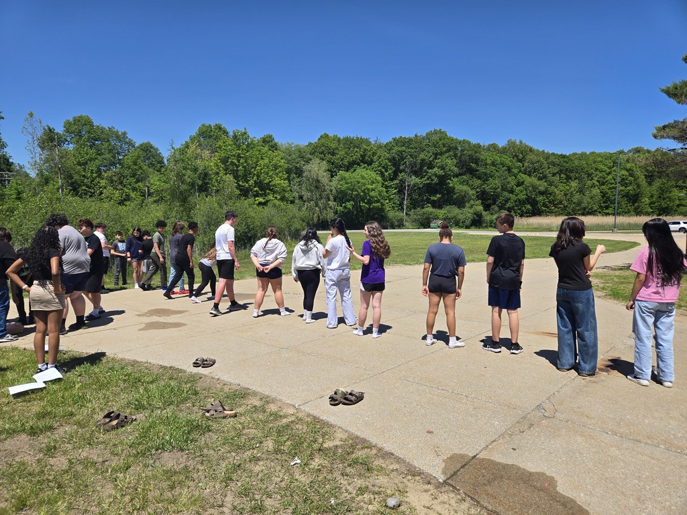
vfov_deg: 58.9
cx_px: 344
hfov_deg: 73.9
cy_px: 258
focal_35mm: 23
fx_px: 456
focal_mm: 5.4
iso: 25
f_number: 1.8
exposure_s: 1/2240
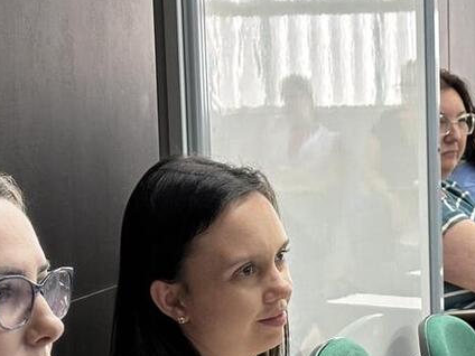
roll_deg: +1.9
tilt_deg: -7.6
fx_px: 2017
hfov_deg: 13.4
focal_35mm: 147
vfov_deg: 10.0
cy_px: 318
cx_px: 355
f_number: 1.6
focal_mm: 5.96
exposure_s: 1/60
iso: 160
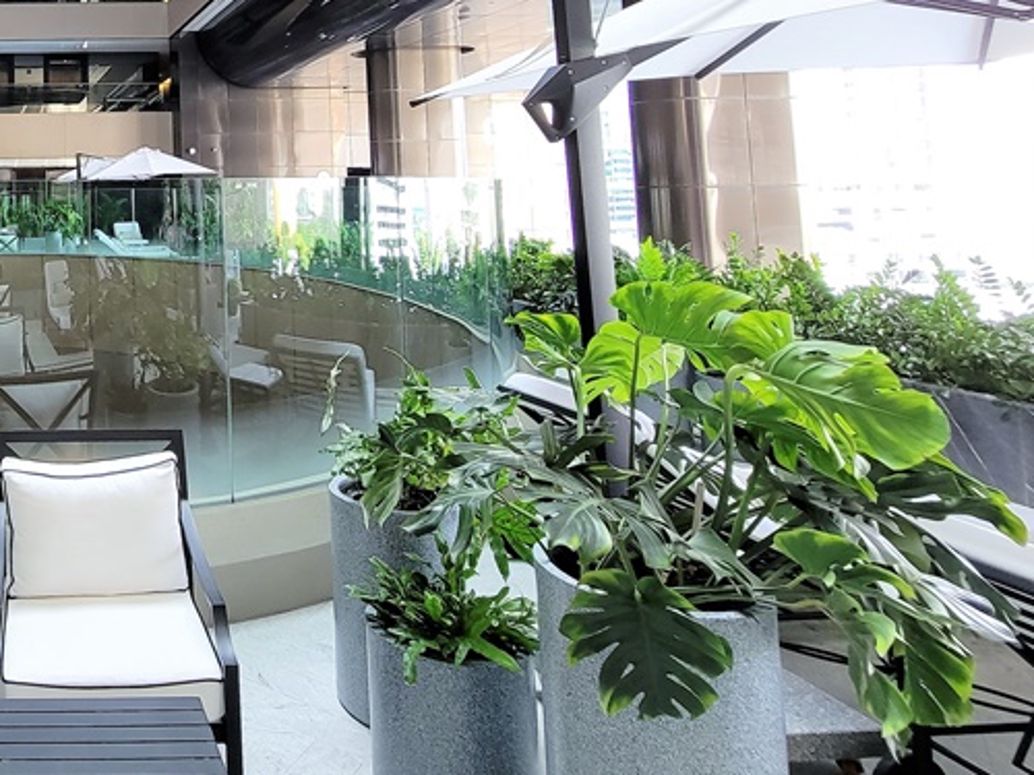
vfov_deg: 49.1
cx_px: 8
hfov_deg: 53.5
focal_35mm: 26
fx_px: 777
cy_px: 124
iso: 160
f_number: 2.2
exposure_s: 1/60
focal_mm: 2.2
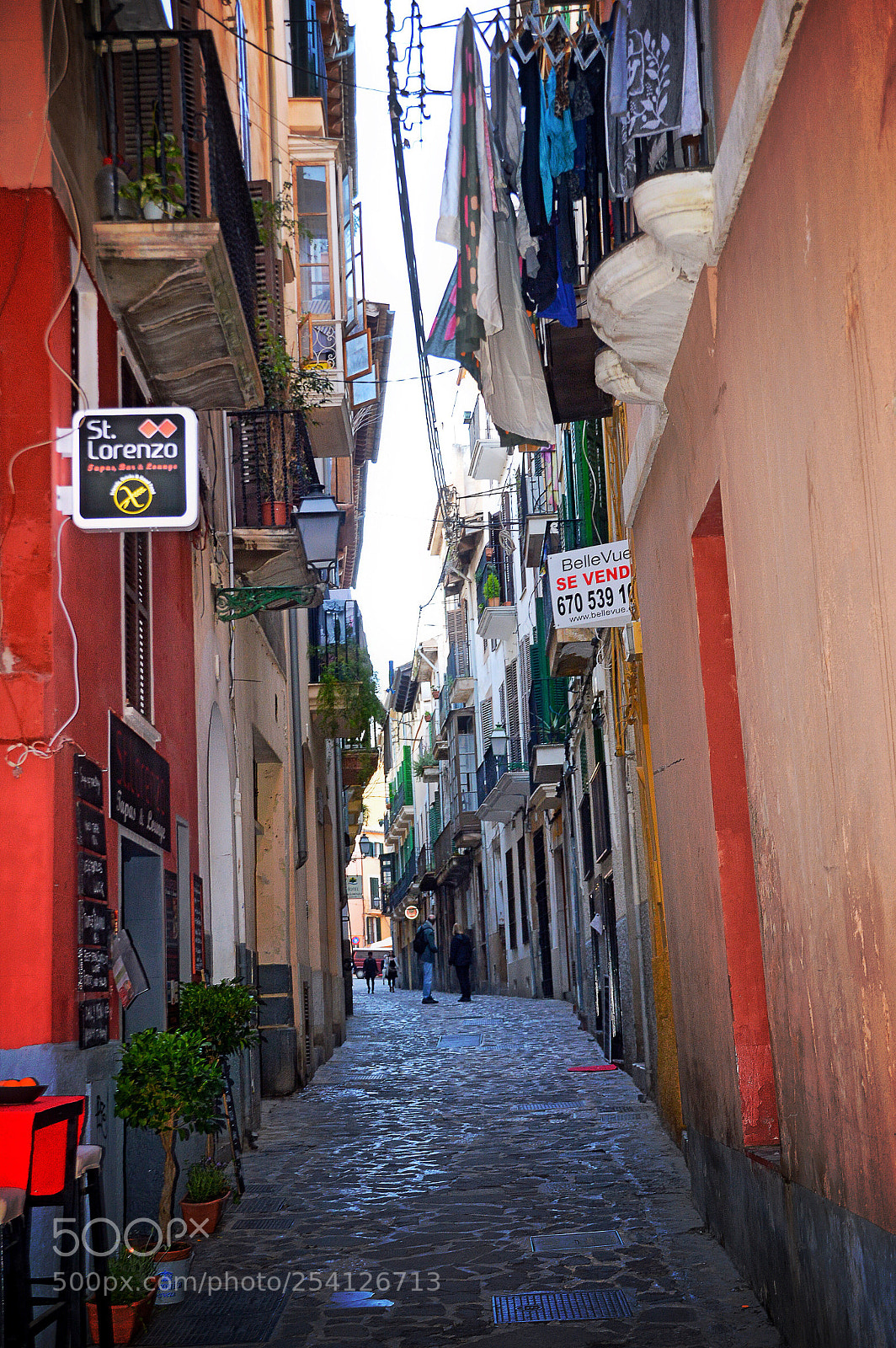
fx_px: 1963
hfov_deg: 25.7
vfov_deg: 37.9
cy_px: 674
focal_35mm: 52
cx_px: 448
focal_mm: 35
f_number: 4.5
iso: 500
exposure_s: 1/60
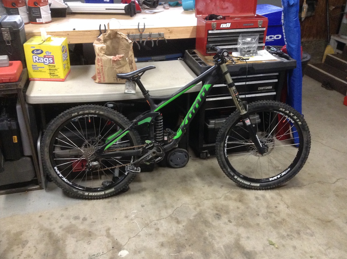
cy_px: 132
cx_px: 174
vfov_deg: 41.7
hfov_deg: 54.0
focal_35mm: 34
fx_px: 340
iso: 200
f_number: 2.4
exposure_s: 1/20
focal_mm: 3.3
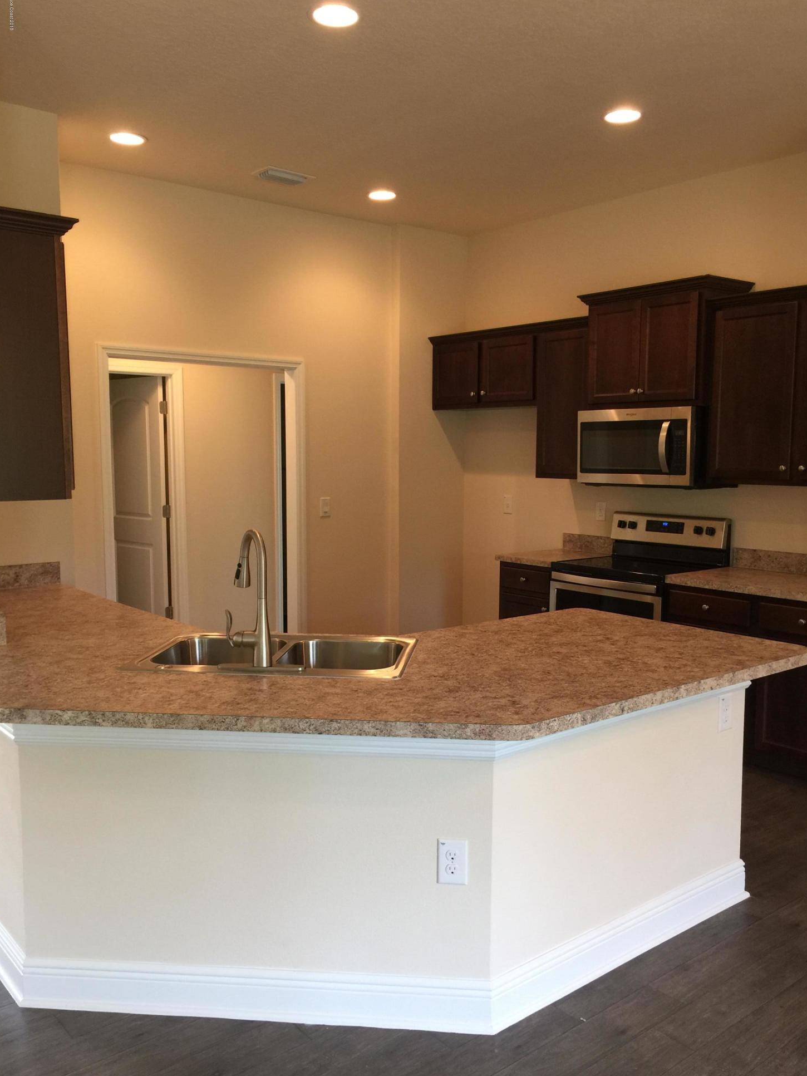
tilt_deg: -4.5
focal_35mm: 30
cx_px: 403
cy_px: 547
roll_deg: +0.4
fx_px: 932
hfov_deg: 46.8
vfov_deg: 60.0
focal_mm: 4.15
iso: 40
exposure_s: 1/15
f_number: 2.2
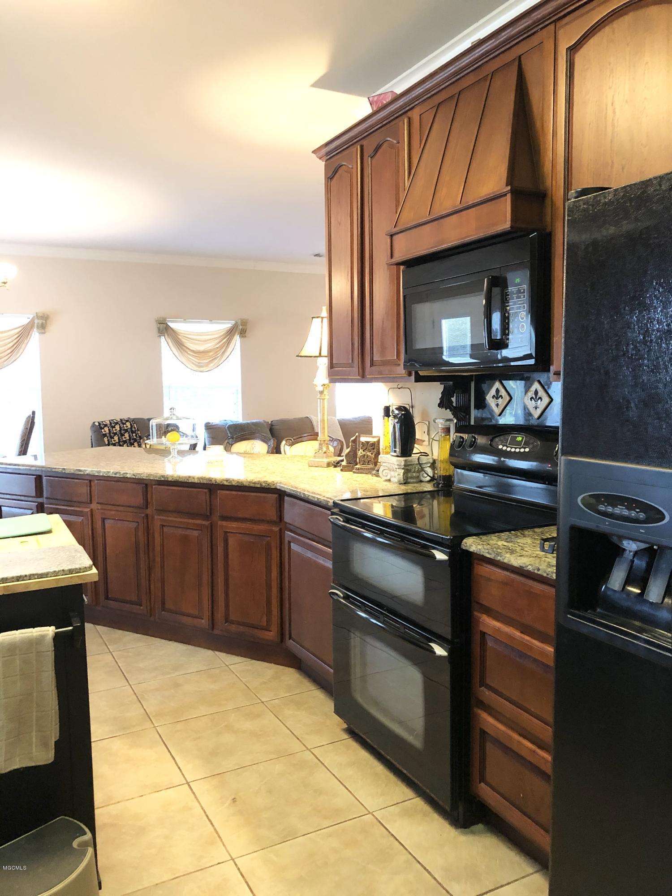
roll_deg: +1.3
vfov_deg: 63.4
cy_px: 448
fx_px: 725
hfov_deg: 49.7
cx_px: 336
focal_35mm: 28
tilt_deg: -6.7
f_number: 1.8
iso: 100
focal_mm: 3.99
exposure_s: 1/6
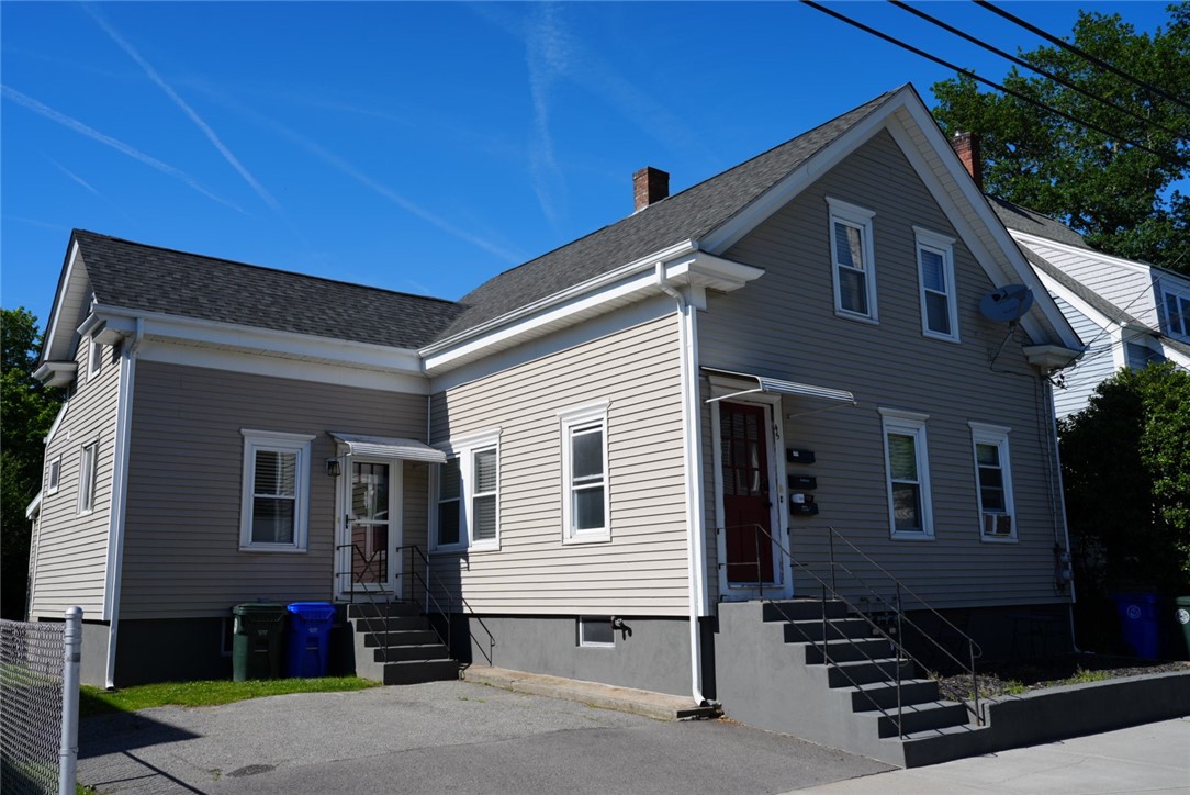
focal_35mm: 31
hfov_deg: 60.3
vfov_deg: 42.4
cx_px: 595
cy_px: 398
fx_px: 1025
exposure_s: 1/800
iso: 100
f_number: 5
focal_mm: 31
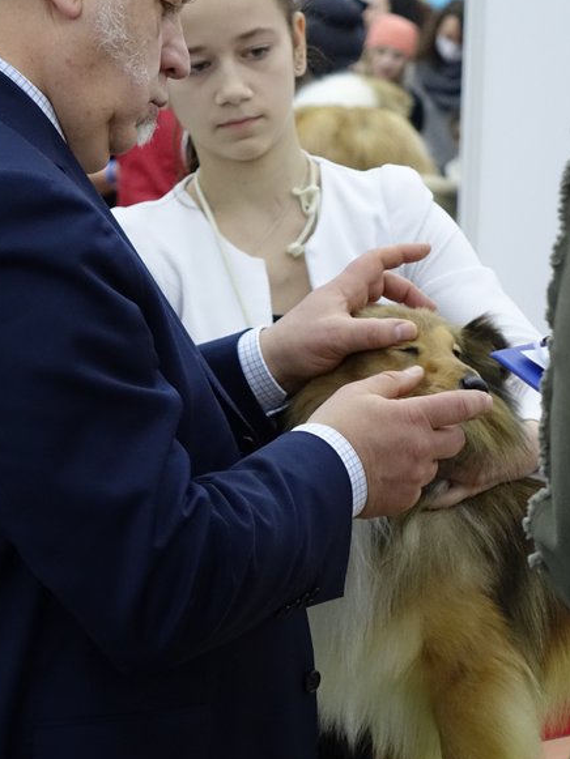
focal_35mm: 123
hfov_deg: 12.1
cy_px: 253
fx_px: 2699
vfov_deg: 16.0
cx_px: 256
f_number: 2.8
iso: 2000
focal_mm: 34
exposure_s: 1/125
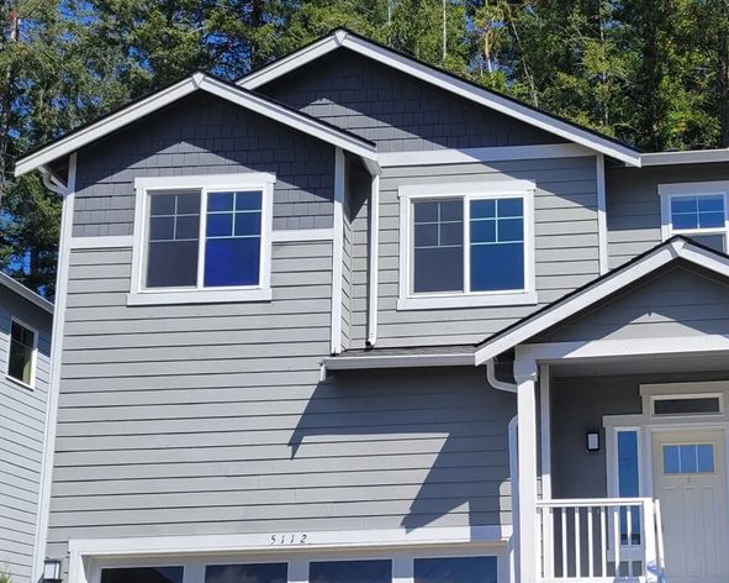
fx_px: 949
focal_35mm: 44
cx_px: 572
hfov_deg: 40.5
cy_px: 473
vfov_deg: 33.1
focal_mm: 5.4
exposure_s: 1/2271
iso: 40
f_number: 1.8
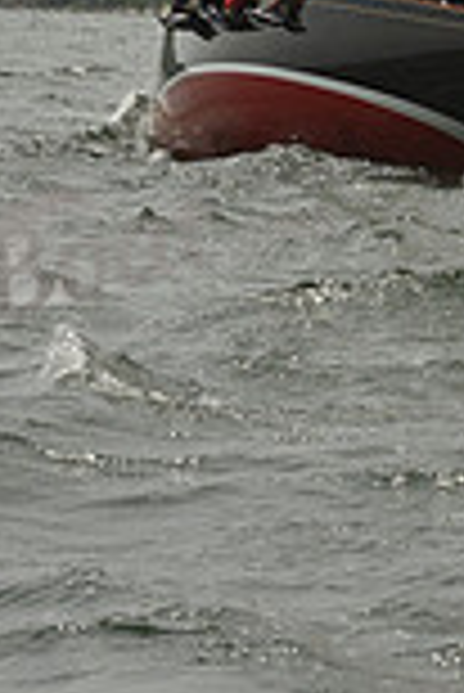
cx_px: 570
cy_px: -472
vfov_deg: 7.6
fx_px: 5092
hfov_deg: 5.2
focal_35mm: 264
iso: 400
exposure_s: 1/1600
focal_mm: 70
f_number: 10
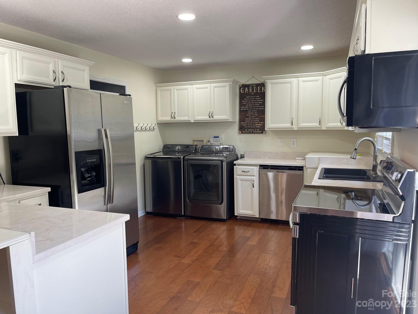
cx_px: 209
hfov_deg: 67.3
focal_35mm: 26
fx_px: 314
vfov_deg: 53.1
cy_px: 157
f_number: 1.6
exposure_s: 1/120
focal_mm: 5.1
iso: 100
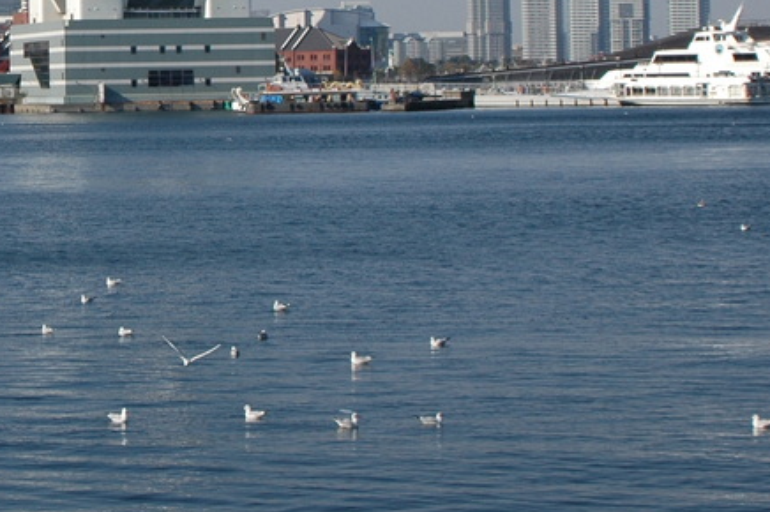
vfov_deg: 9.4
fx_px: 3086
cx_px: -150
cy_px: -60
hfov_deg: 13.8
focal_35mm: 144
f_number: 10
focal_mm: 35
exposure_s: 1/400
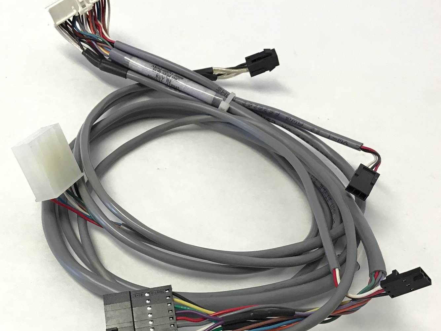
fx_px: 637
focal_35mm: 50
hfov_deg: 38.0
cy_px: 232
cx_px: 171
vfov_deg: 28.8
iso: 32
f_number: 2.4
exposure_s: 1/30
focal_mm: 3.3
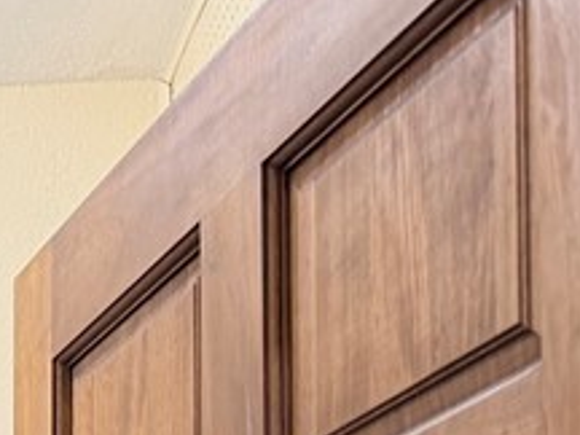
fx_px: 1910
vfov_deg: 11.5
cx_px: -446
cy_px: 921
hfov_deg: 15.1
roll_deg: +0.0
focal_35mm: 114
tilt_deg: +0.5
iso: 160
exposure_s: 1/60
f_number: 1.78
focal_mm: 6.76
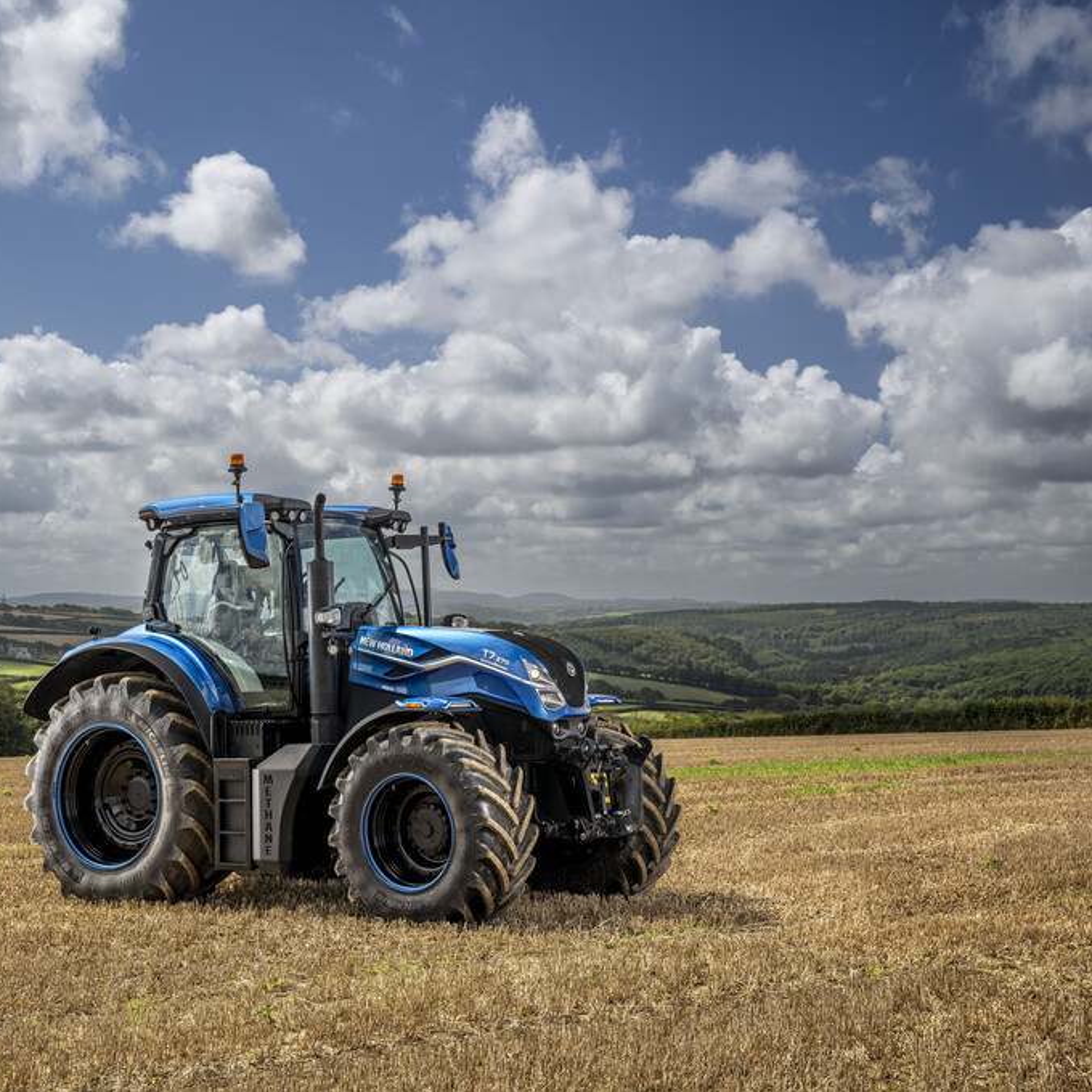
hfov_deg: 30.9
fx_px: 1963
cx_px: 400
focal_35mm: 55
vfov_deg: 31.1
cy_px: 545
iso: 80
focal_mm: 43
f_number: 6.3
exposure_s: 1/200
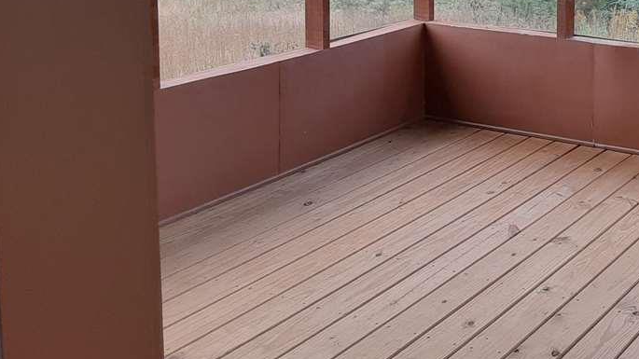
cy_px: -25
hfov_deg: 35.3
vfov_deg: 20.9
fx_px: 932
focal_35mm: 55
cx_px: 592
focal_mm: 2.91
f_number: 1.9
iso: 40
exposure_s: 1/154
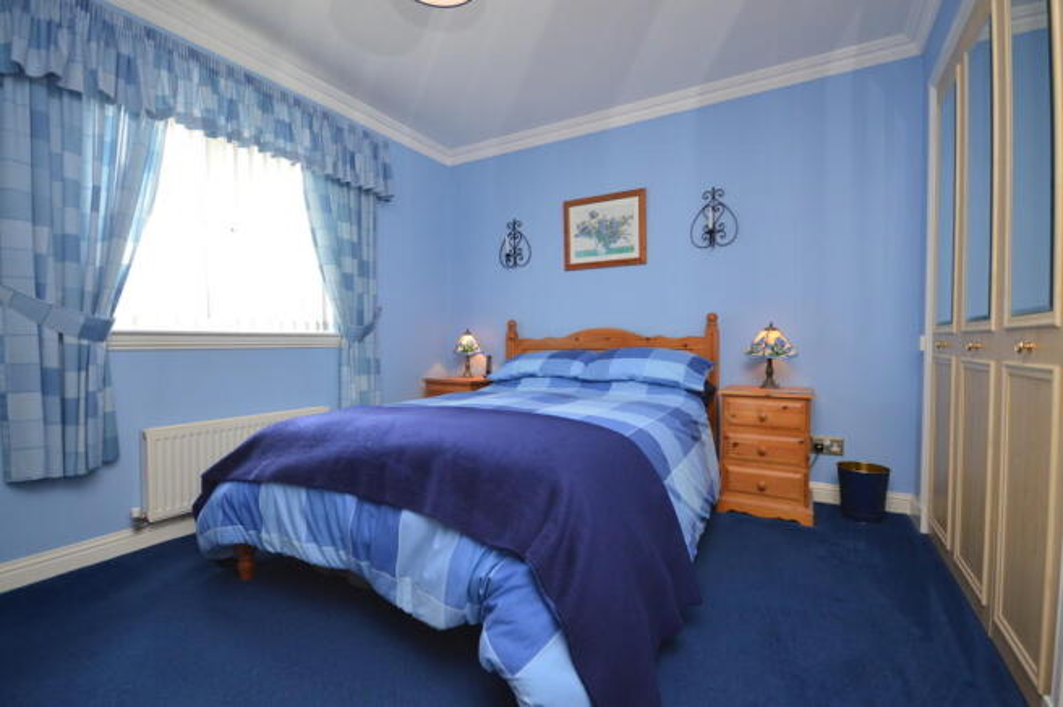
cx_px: 532
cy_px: 354
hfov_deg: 100.4
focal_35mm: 15
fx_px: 442
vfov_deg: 77.2
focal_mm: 10
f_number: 4
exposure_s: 1/60
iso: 560
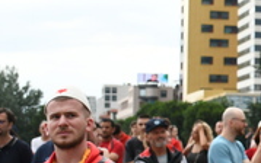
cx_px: 426
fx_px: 882
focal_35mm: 124
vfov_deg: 10.6
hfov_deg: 15.2
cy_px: 69
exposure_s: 1/400
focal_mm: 23
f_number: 5.6
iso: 400
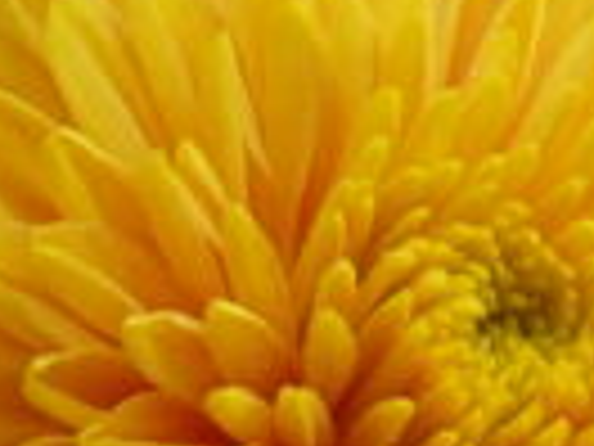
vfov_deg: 1.6
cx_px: 590
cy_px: 942
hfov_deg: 2.1
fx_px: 16336
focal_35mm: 952
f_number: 3.6
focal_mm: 20.2
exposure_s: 1/80
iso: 100
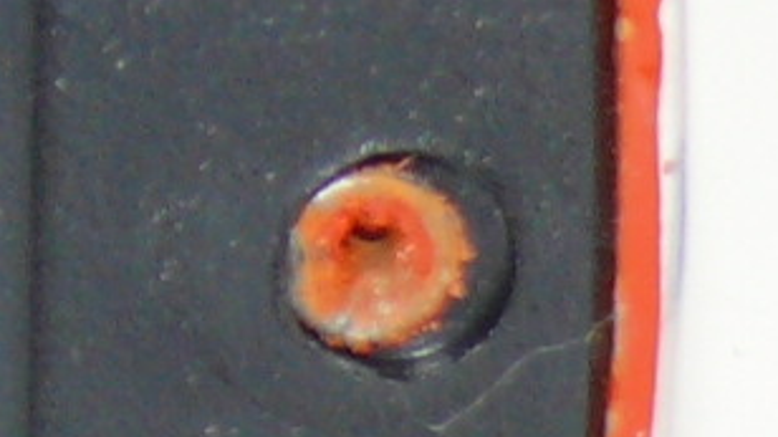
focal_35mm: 611
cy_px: 200
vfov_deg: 2.0
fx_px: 12600
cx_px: -1053
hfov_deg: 3.5
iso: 100
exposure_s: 1/30
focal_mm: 13.8
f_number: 4
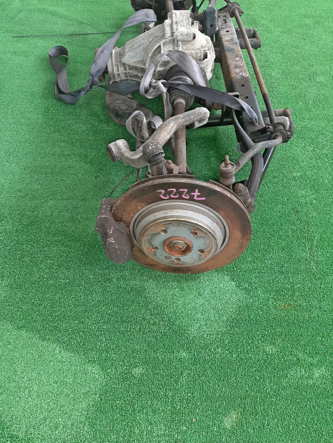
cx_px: 166
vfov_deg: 67.3
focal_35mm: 26
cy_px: 222
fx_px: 333
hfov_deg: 53.1
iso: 169
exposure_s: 1/50
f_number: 1.7
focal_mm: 3.93
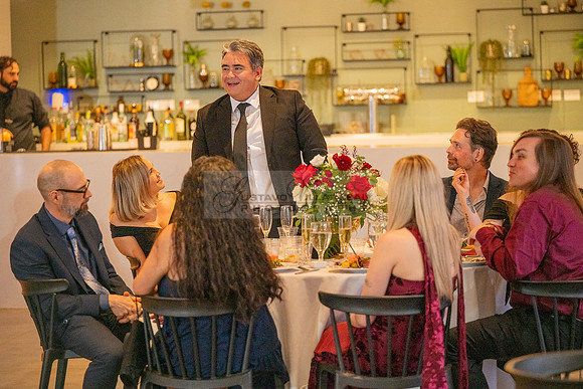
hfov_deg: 17.8
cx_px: 292
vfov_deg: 11.9
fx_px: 1863
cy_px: 194
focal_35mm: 115
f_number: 2.8
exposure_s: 1/320
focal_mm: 115
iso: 1600
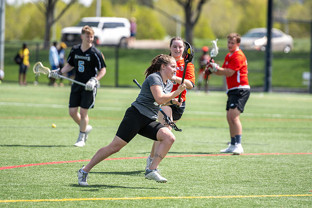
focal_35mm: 254
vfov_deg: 5.4
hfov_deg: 8.1
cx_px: 167
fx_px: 2202
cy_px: 103
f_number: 2.8
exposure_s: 1/2000
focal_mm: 200
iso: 100
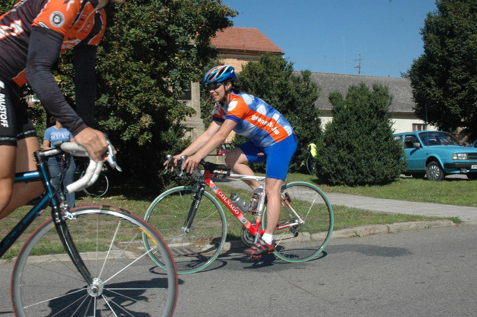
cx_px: 238
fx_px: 556
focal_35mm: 42
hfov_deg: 46.4
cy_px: 158
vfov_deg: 31.8
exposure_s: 1/500
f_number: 13
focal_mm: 28
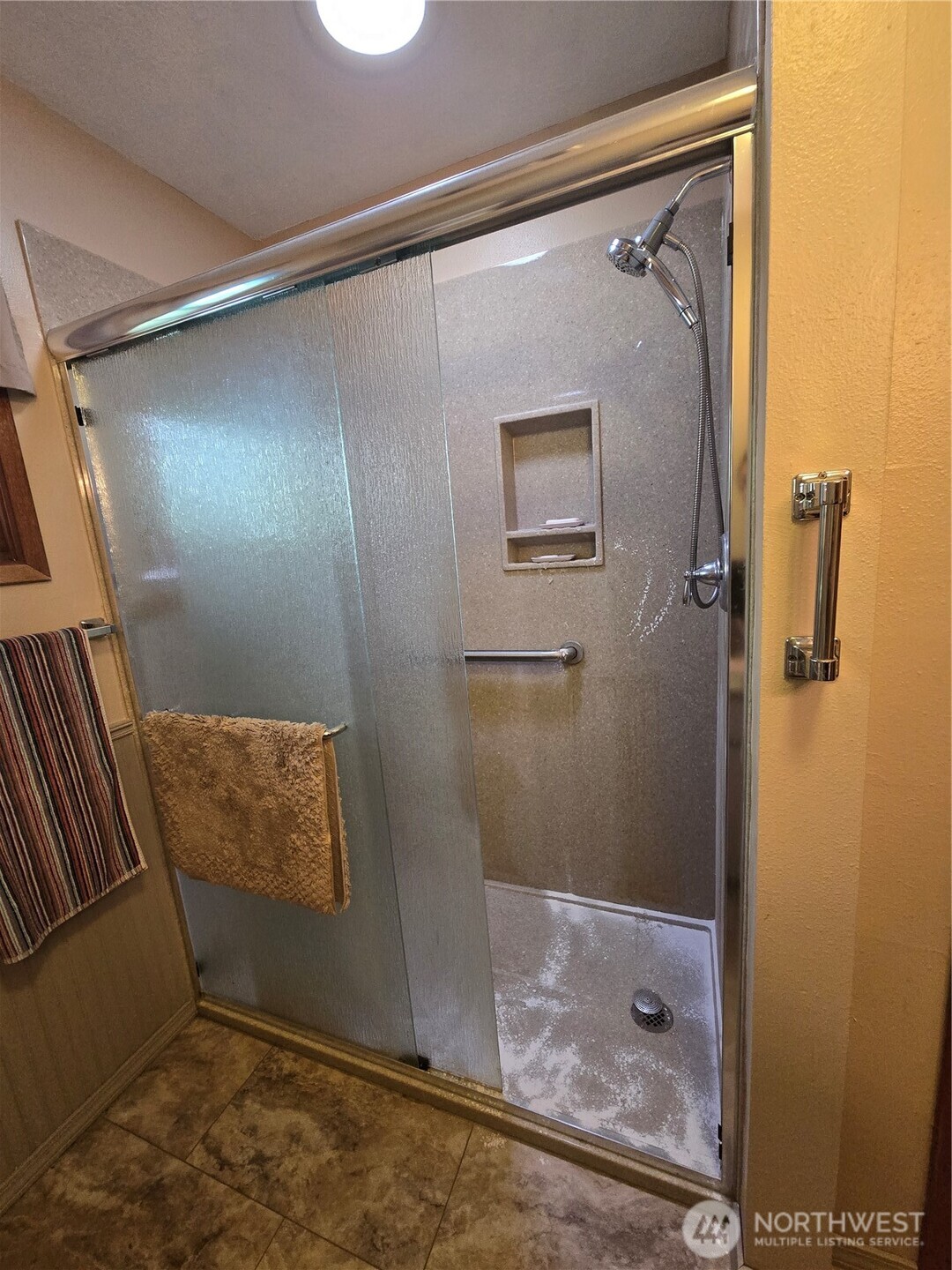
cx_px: 476
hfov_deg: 89.9
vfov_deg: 106.2
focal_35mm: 13
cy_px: 635
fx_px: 477
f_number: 2.2
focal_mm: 2.2
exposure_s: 1/60
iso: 500
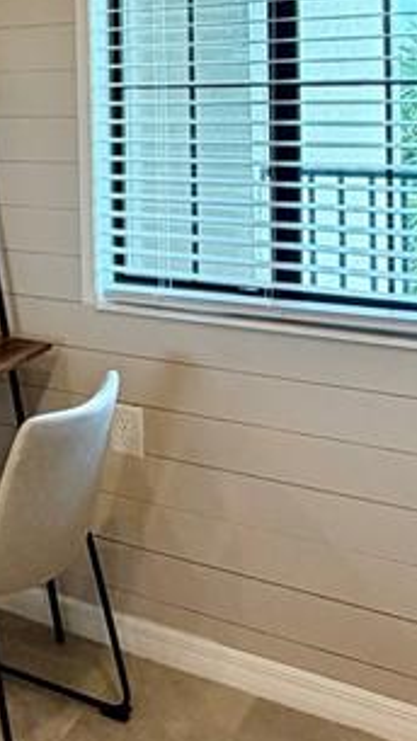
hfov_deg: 21.9
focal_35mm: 51
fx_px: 1003
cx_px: -68
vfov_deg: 38.3
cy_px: 99
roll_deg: +1.0
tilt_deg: -0.6
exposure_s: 1/120
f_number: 2.2
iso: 200
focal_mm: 2.22
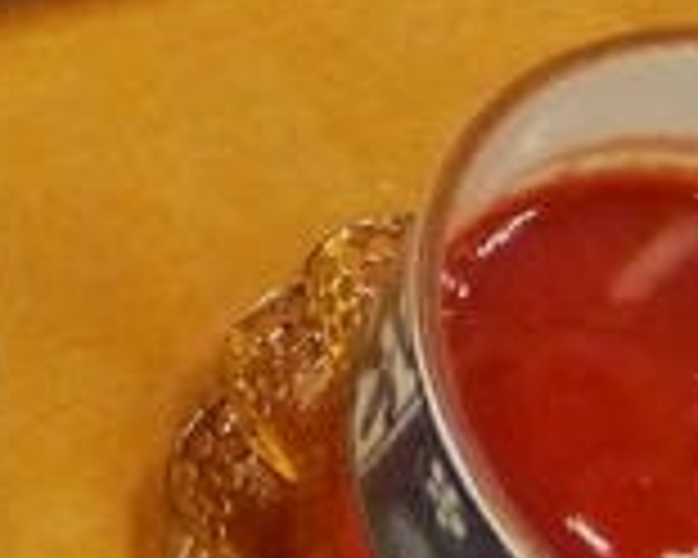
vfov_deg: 6.8
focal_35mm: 211
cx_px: -639
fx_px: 4359
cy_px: -882
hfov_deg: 8.7
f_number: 3.5
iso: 1000
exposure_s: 1/125
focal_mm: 14
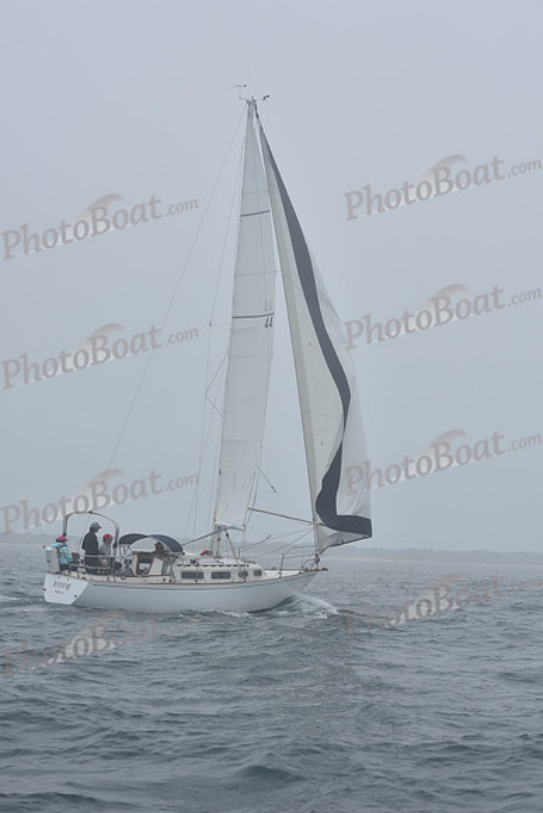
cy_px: 406
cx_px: 272
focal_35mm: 70
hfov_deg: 19.5
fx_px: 1583
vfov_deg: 28.8
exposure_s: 1/800
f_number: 10
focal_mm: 70
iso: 250
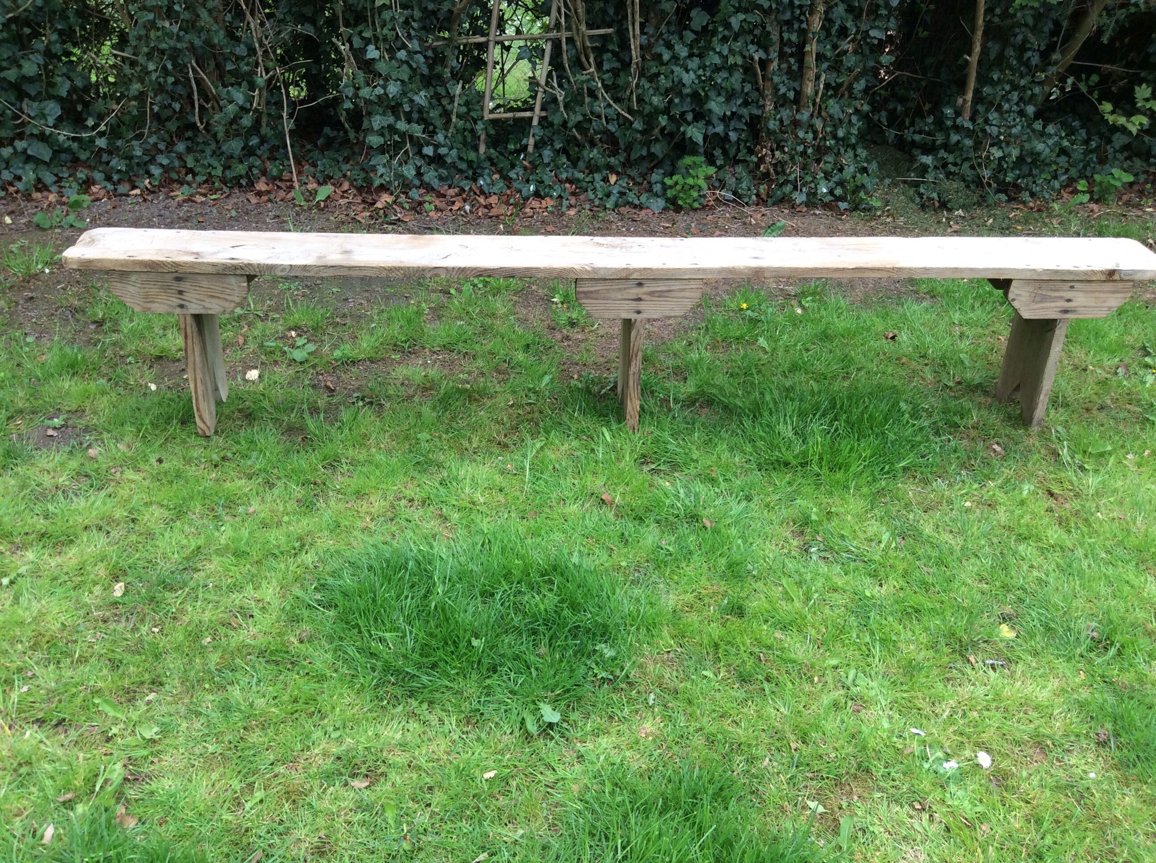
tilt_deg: -28.2
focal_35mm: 32
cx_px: 578
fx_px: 1067
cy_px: 432
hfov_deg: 56.9
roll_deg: -2.1
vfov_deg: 44.1
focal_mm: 3.3
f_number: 2.4
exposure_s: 1/184
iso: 32
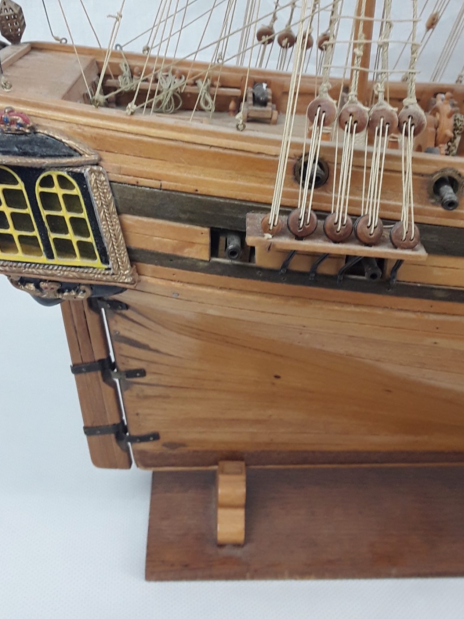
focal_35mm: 41
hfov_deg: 35.1
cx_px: 225
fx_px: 733
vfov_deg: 44.9
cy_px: 194
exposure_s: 1/50
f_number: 1.9
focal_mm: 2.91
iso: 50
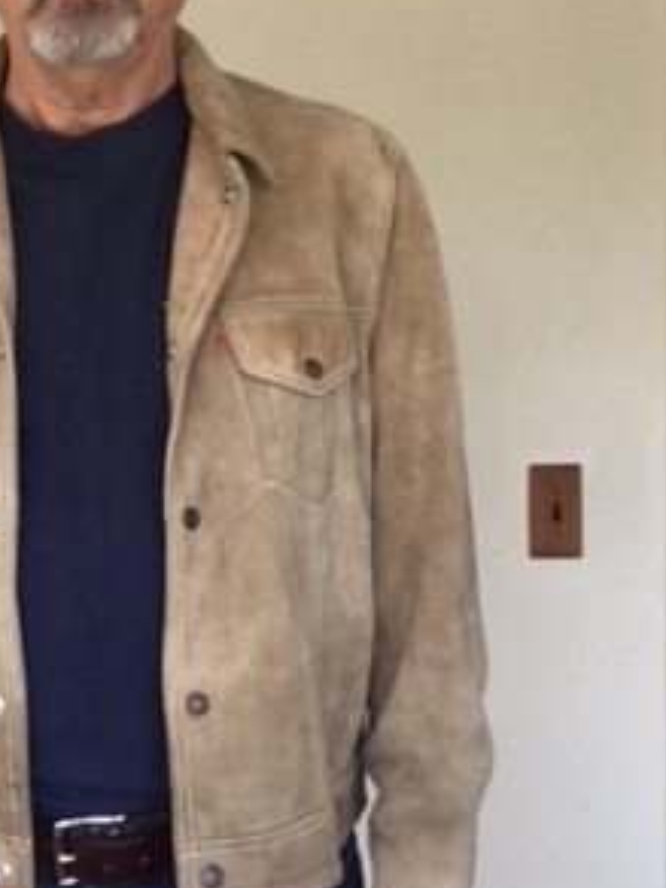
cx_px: 103
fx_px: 1744
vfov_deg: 28.5
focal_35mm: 68
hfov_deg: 21.3
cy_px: 350
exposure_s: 1/60
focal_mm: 2.65
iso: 40
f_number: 2.2
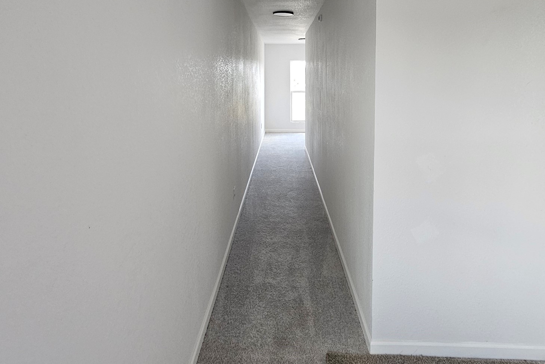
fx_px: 288
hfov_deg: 86.9
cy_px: 91
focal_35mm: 19
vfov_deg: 61.0
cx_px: 269
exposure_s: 1/77.4
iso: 200
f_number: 2.2
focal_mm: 2.2
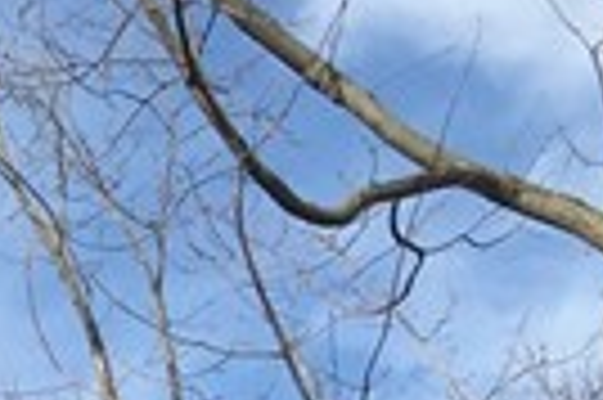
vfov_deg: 5.3
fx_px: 3865
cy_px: 1528
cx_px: -1282
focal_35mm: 231
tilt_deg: +3.8
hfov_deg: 7.6
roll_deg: +1.2
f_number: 2.2
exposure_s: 1/1261
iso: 25
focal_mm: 4.15
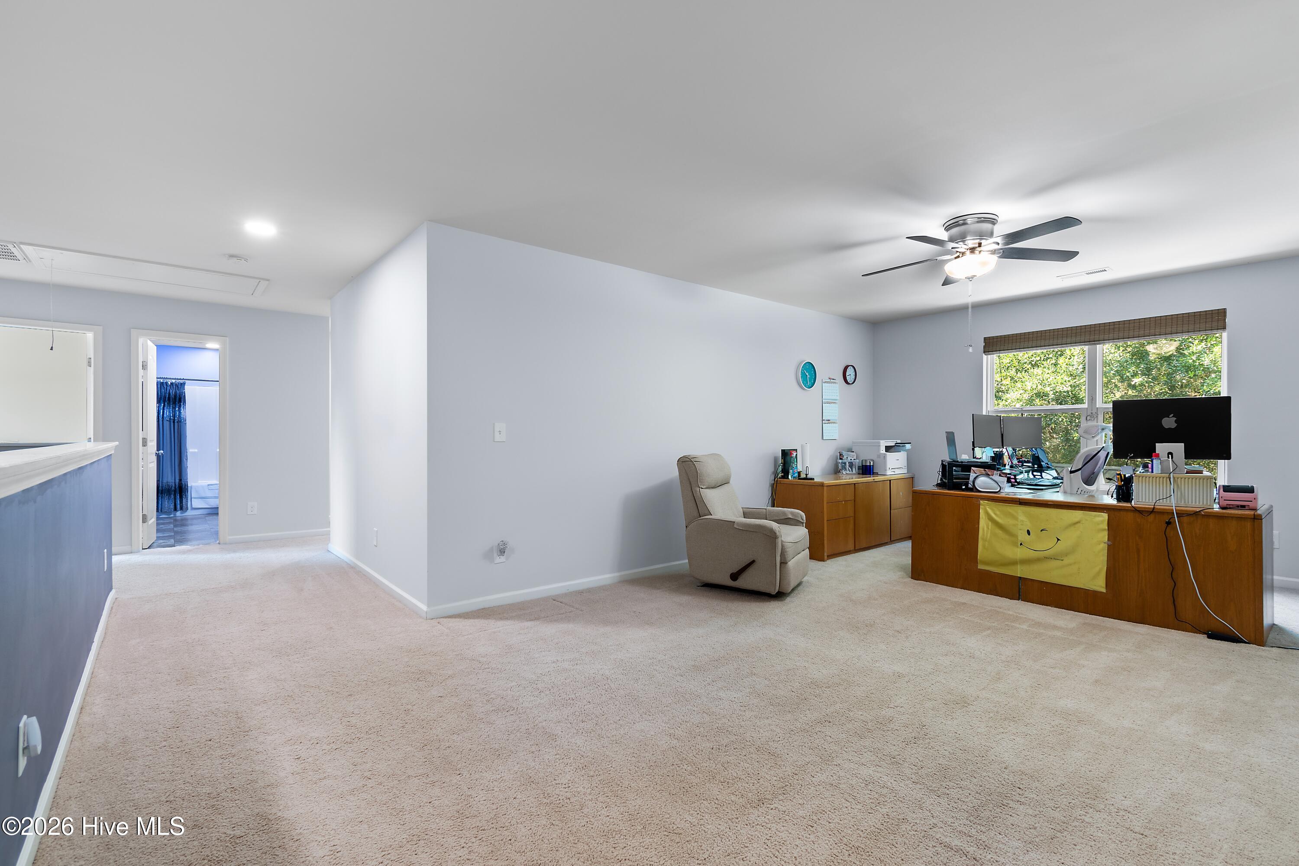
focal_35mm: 15
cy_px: 433
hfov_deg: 100.4
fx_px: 541
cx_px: 650
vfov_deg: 77.3
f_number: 8
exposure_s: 1.6
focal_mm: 10
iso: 100
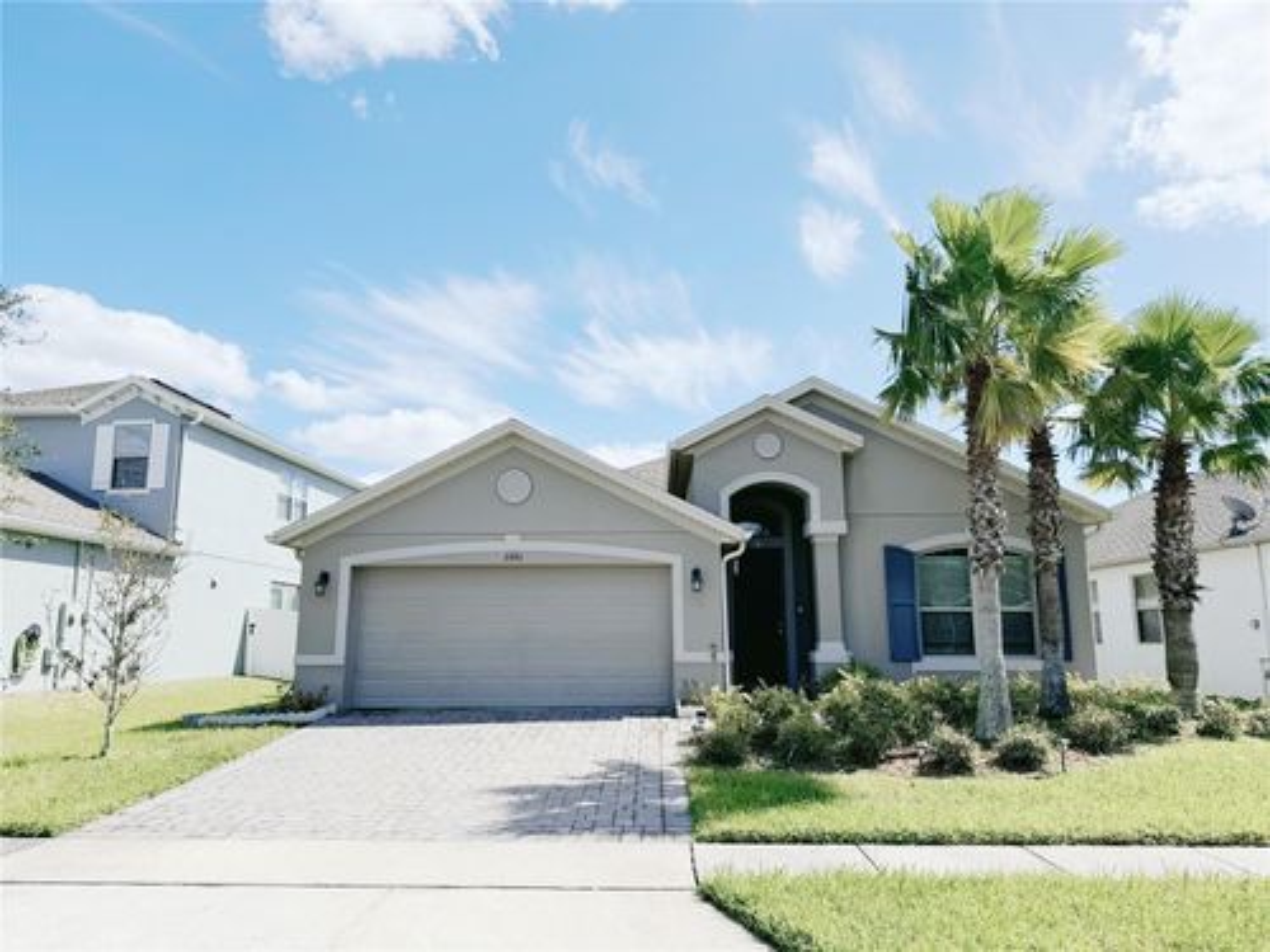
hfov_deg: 71.6
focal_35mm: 24
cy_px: 476
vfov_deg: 56.8
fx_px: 881
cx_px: 635
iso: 80
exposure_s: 1/5348
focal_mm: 6.76
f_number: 1.78
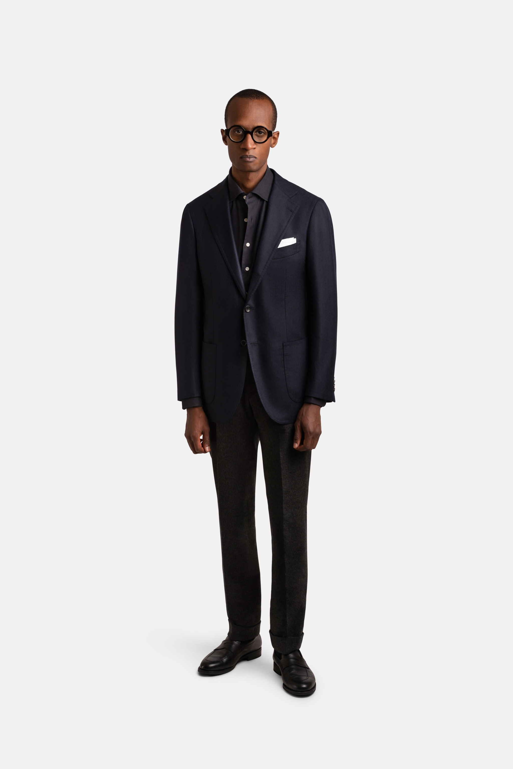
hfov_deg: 20.3
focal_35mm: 67
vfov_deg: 30.1
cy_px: 384
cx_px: 256
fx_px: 1432
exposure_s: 1/125
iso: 125
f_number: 8
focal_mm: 67
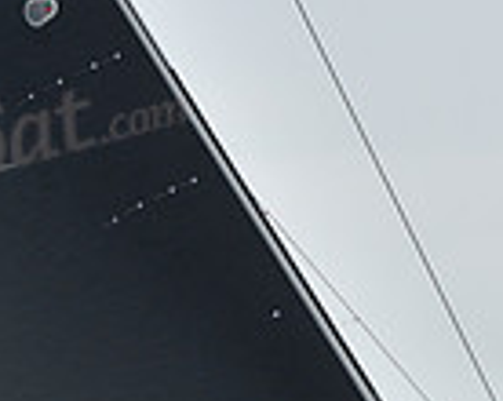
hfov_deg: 3.2
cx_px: 379
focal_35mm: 612
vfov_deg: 2.5
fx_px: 9098
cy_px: 636
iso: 250
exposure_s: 1/800
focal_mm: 155
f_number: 11
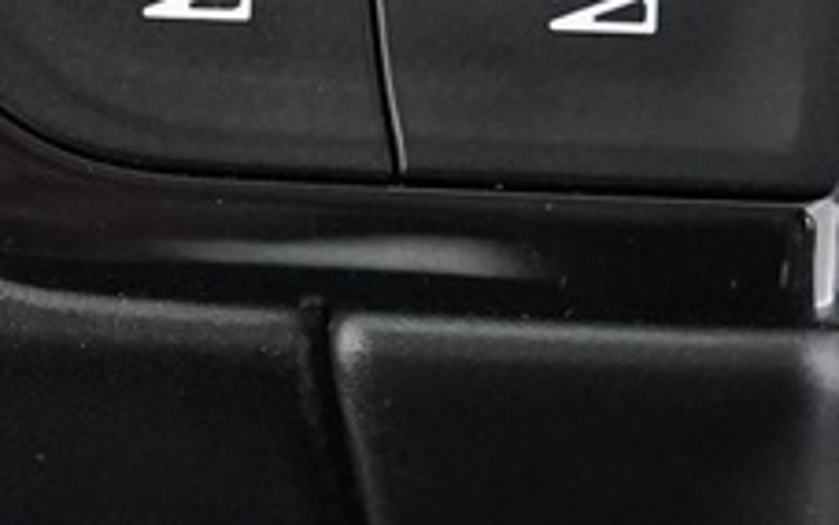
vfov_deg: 6.4
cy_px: -152
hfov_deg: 10.2
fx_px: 4666
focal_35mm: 204
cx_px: -92
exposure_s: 1/40
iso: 6400
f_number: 3.5
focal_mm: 28
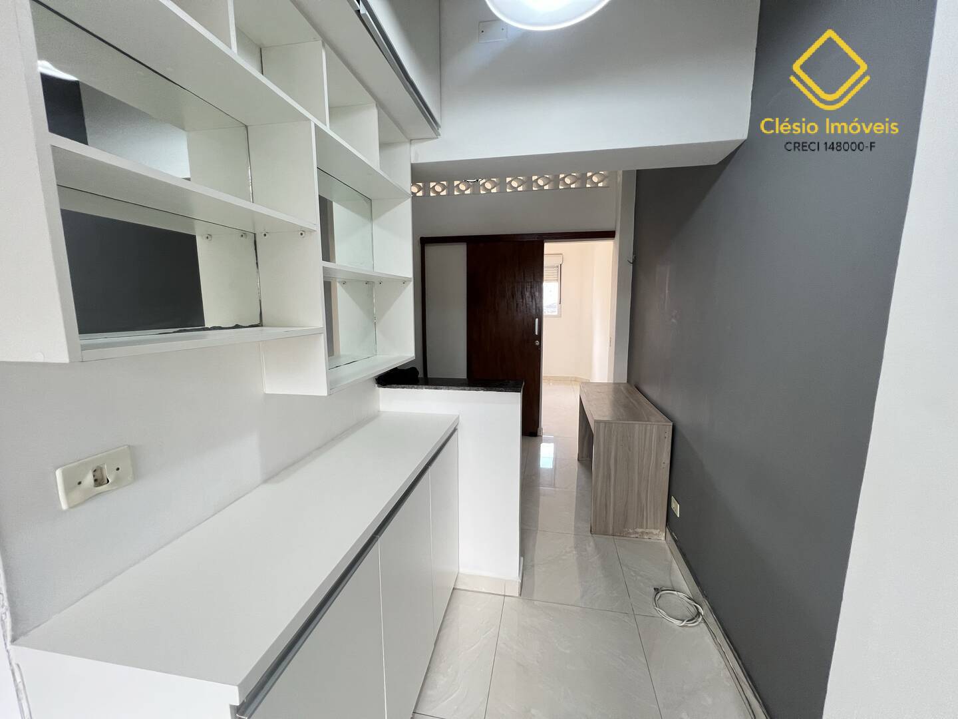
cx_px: 479
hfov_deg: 106.2
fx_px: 360
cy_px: 360
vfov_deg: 89.9
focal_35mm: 13
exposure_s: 1/120
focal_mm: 1.57
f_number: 1.8
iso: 250
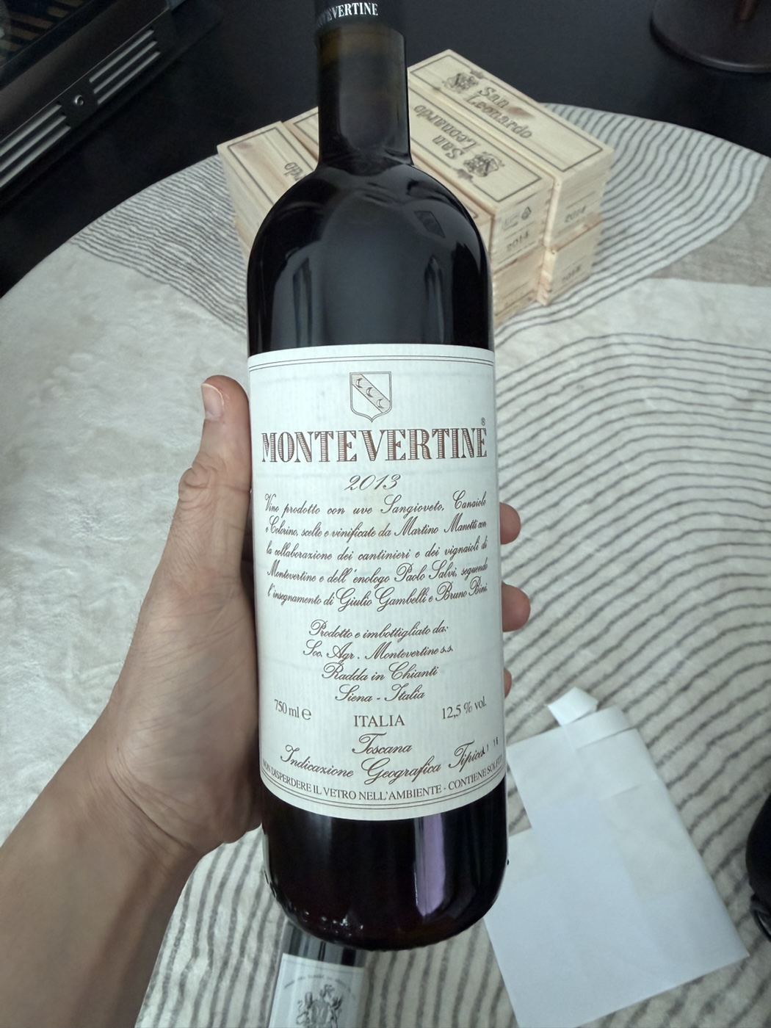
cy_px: 514
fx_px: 713
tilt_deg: -56.3
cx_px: 386
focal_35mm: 24
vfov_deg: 71.6
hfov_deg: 56.8
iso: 320
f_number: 2.2
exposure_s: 1/72
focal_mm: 2.22
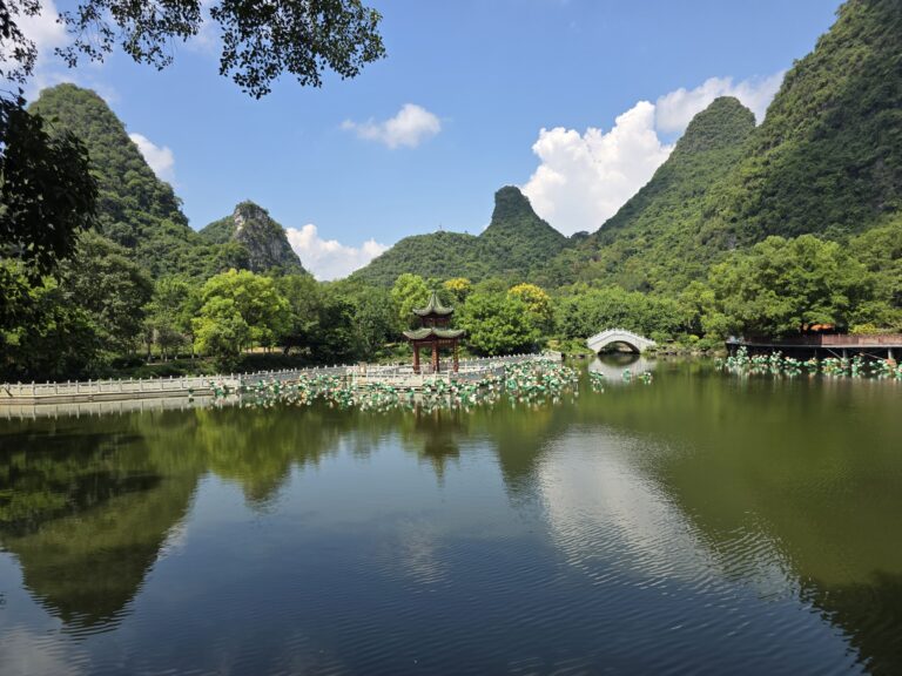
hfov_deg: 73.9
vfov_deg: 58.9
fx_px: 599
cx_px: 451
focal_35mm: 23
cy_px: 338
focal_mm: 6.3
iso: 80
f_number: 1.7
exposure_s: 1/4057
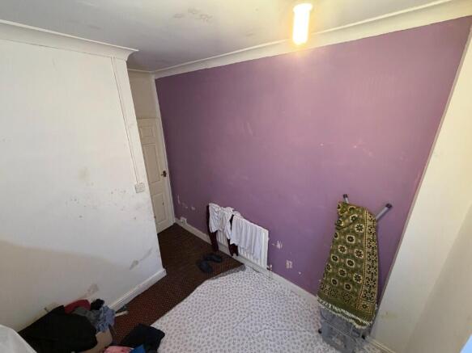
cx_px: 236
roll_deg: +1.0
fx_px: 191
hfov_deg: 102.1
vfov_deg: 85.7
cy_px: 176
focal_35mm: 14
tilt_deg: -20.2
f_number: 2.2
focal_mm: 2.22
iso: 400
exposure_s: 1/50
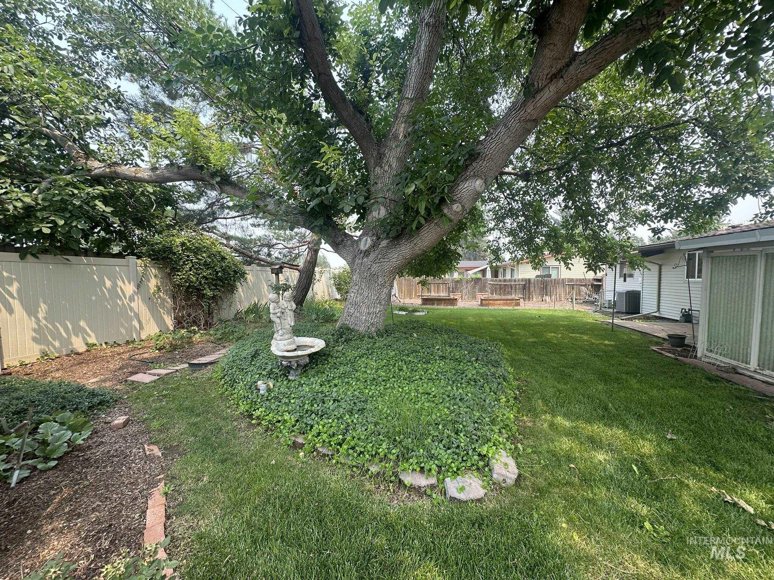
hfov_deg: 102.1
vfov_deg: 85.7
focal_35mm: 14
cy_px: 290
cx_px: 387
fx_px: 313
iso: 40
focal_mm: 2.22
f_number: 2.2
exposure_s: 1/307
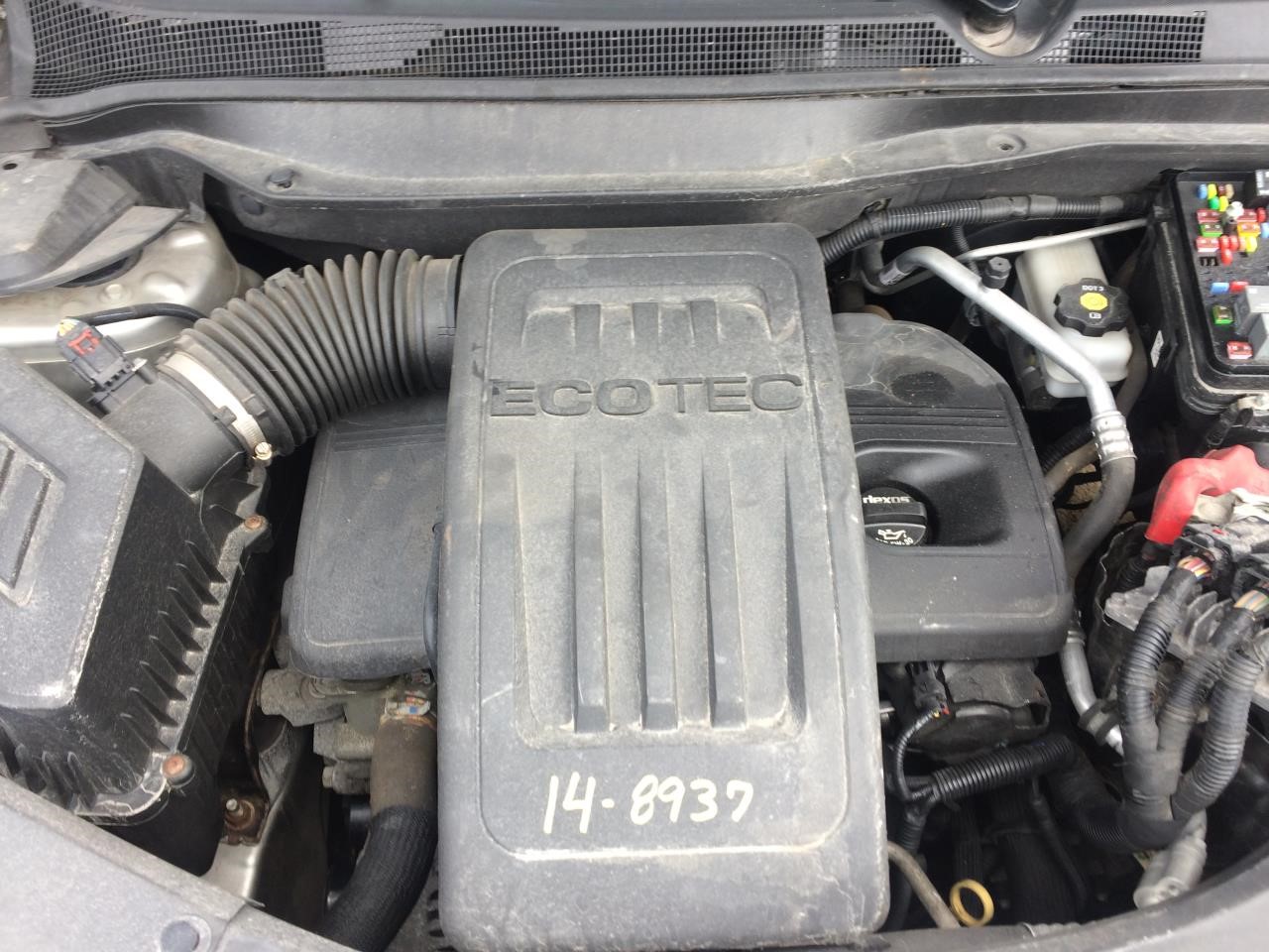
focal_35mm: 29
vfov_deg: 48.2
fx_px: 1063
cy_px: 476
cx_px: 634
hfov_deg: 61.7
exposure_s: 1/151
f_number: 2.2
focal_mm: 4.15
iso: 32
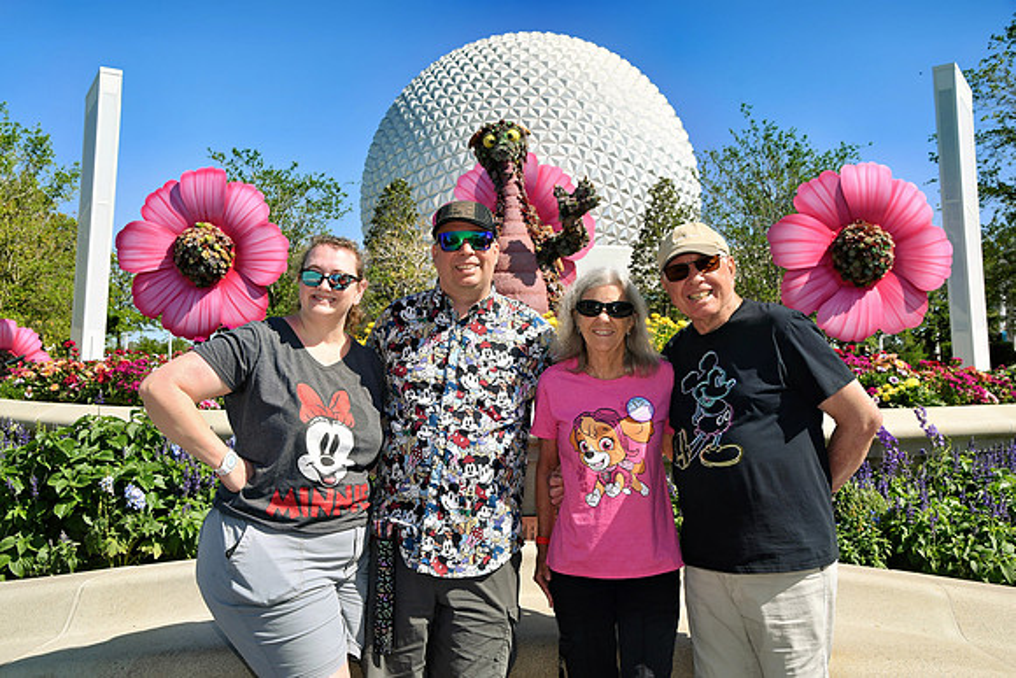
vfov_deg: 36.0
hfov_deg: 51.9
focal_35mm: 37
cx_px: 508
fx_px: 1044
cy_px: 339
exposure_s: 1/250
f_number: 10
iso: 100
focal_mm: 25
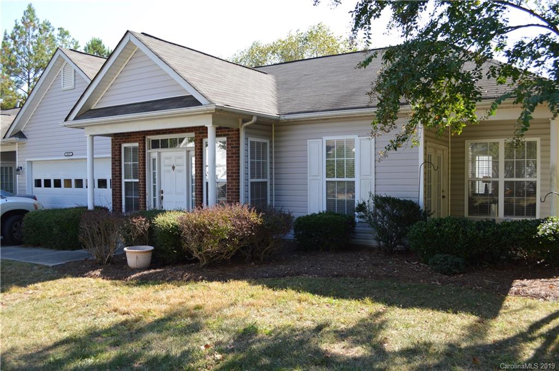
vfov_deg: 47.8
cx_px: 280
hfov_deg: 67.4
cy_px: 186
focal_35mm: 27
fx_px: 419
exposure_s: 1/125
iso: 110
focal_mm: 18
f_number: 5.6
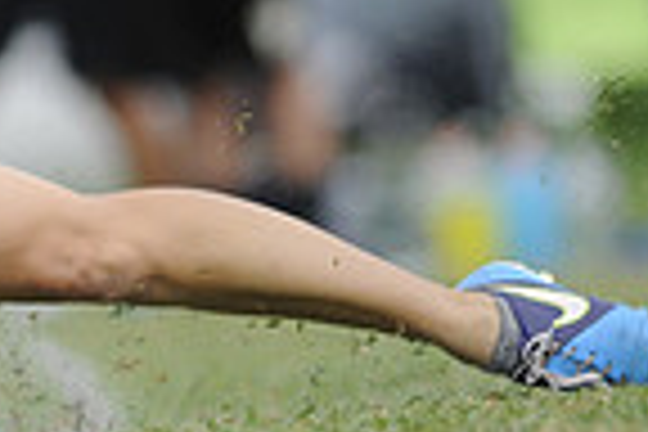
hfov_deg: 1.1
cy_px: 277
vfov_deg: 0.8
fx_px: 32685
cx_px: -603
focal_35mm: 1816
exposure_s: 1/2500
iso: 400
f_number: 2.8
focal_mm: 300
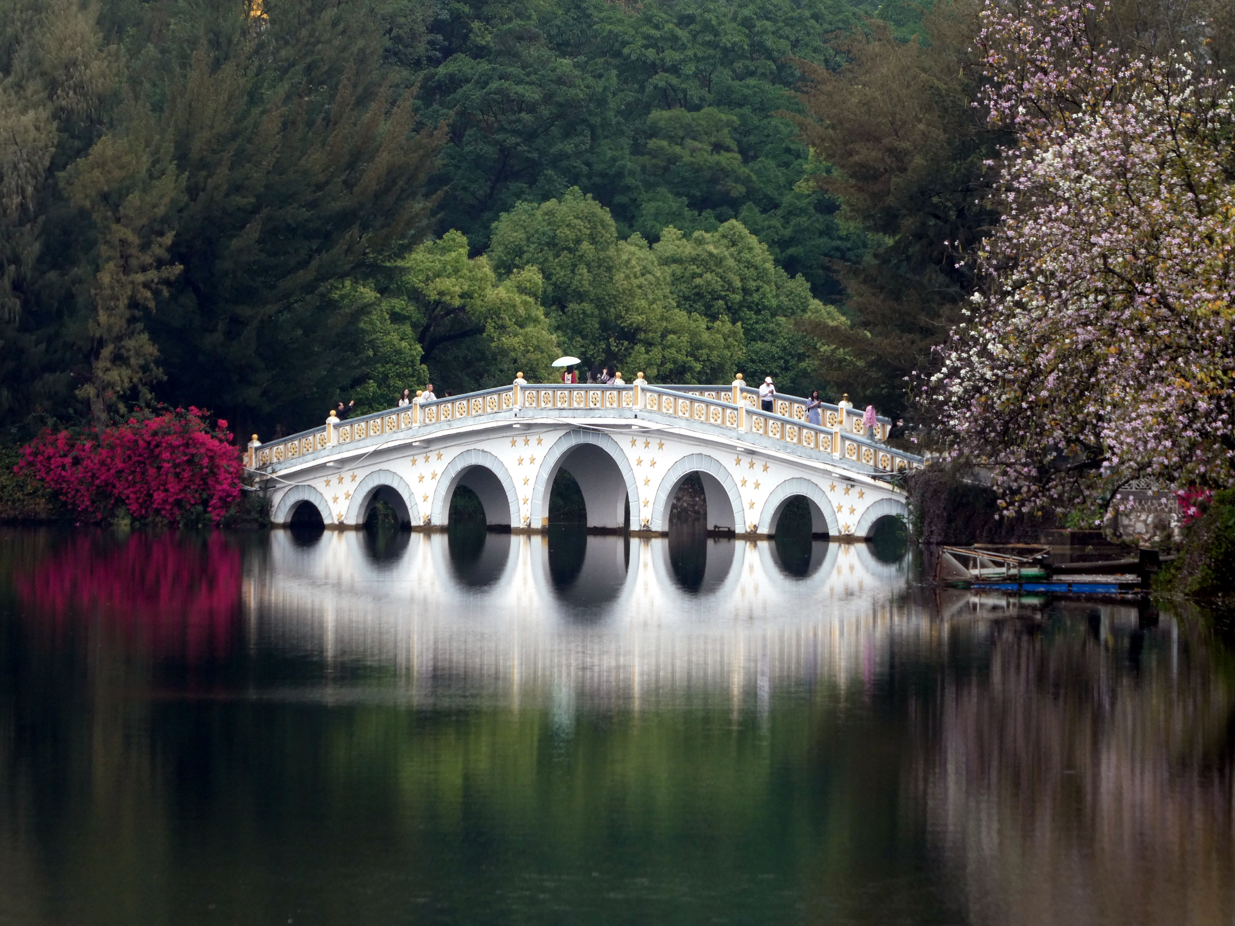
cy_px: 463
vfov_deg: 5.3
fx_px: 10061
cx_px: 618
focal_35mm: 282
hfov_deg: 7.0
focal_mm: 50.5
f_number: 5.7
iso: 80
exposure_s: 1/125
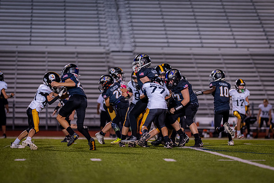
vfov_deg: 6.9
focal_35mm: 201
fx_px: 1526
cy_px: 101
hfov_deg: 10.3
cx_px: 177
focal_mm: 135
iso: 1600
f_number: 1.8
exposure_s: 1/1000
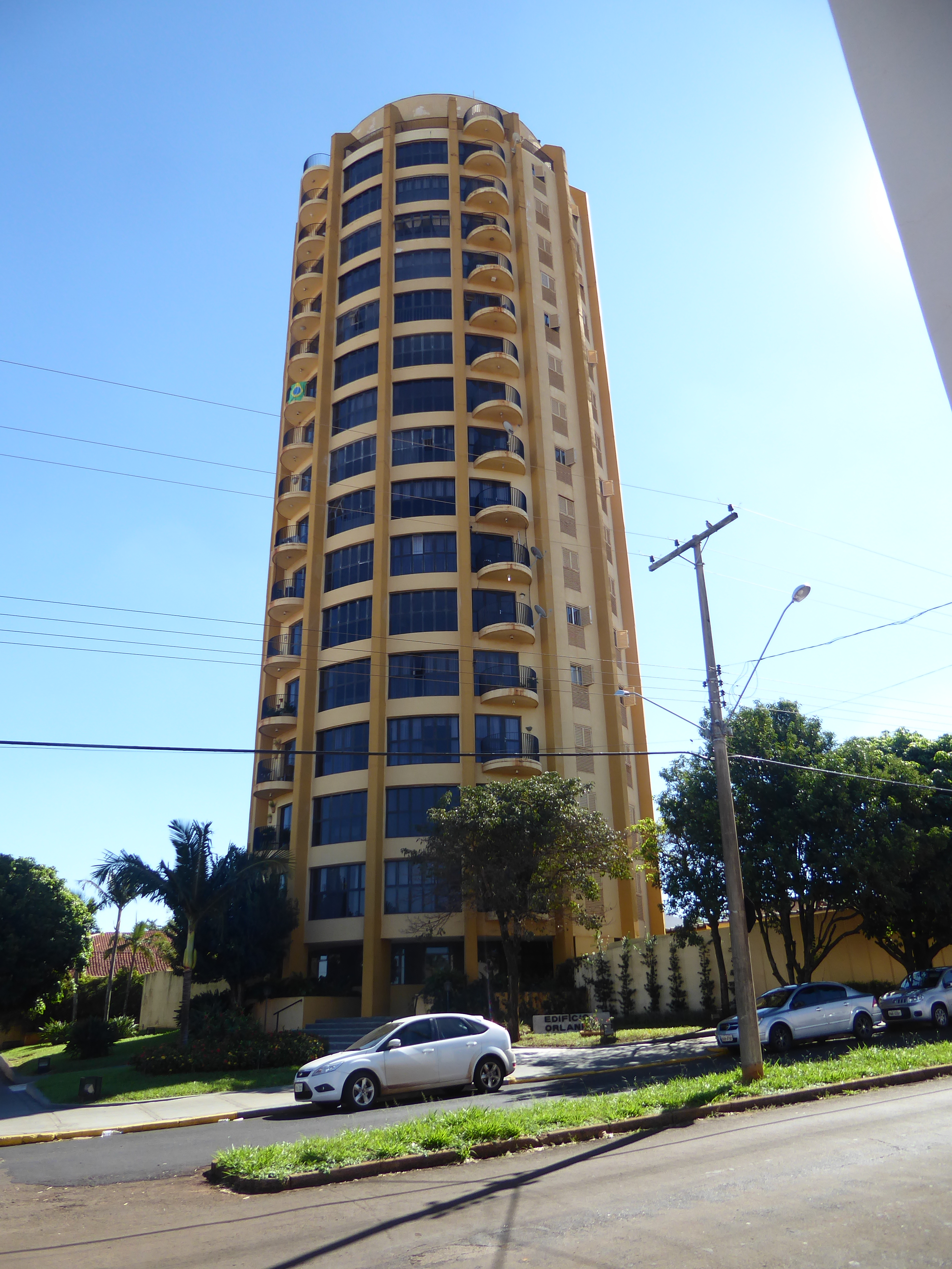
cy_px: 634
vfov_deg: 69.4
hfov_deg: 54.9
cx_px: 476
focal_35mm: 25
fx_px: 917
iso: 80
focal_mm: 4.3
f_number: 3.3
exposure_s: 1/400
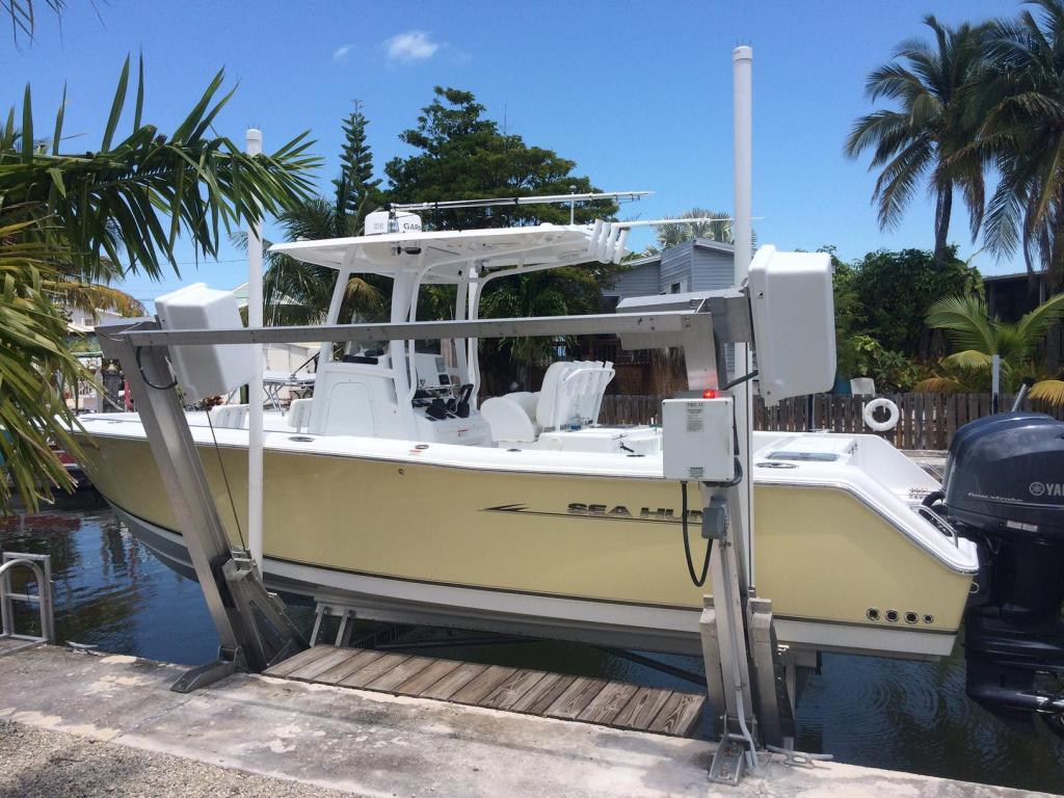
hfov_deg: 61.7
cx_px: 532
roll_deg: +1.2
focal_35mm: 29
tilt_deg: -2.4
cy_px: 399
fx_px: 891
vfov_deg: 48.2
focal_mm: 4.15
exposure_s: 1/2160
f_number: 2.2
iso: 32
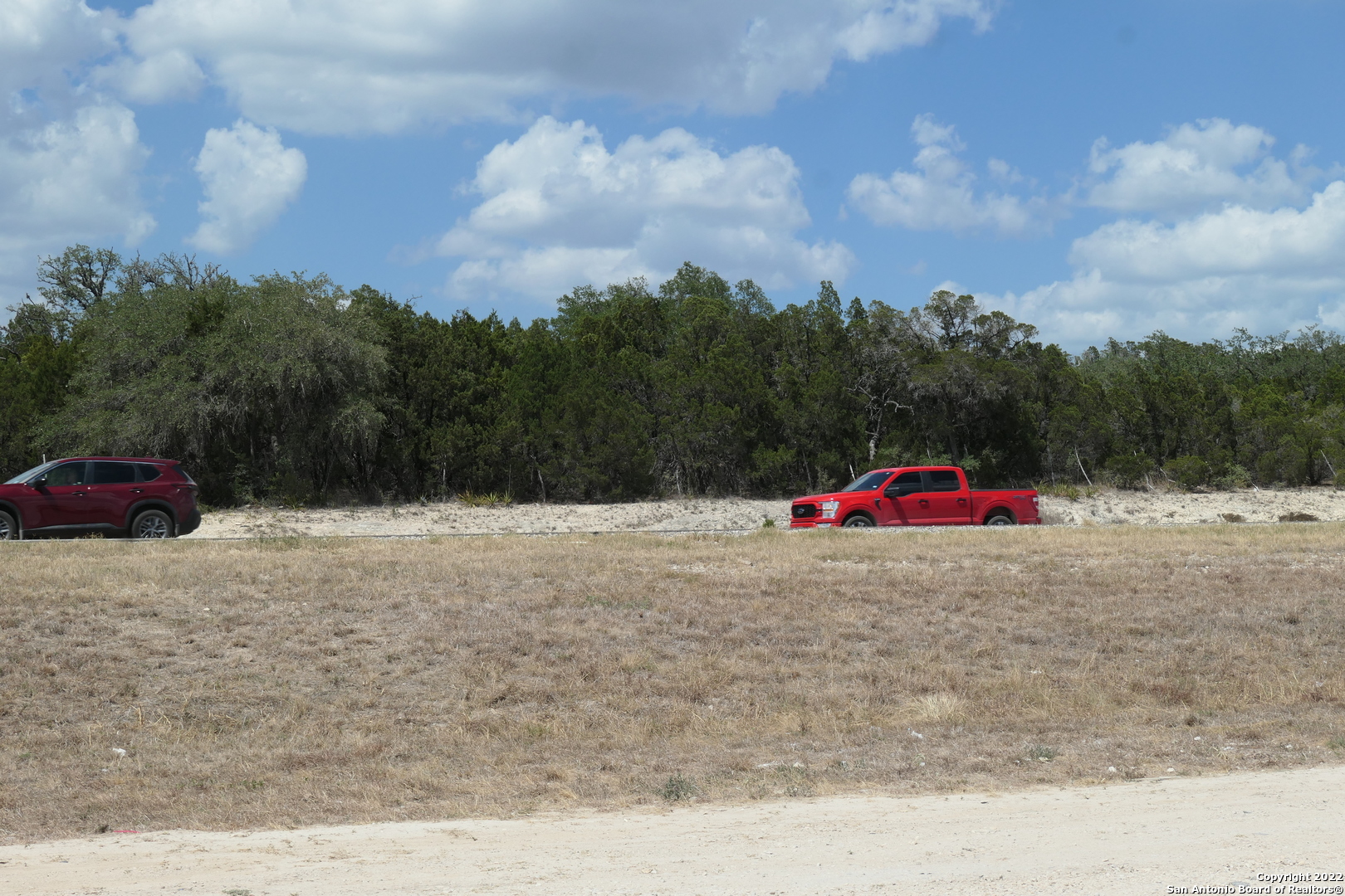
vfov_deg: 21.6
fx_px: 2354
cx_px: 672
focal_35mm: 63
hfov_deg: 31.9
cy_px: 448
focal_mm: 23.1
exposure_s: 1/1000
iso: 200
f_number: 7.1
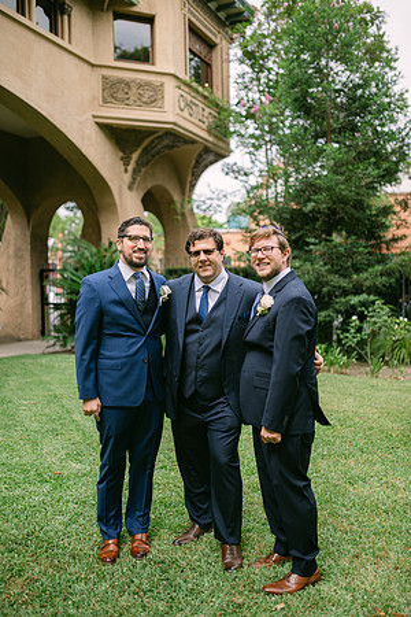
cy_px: 308
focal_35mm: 35
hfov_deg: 37.9
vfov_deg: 54.4
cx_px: 206
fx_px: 599
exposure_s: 1/2000
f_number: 1.4
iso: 100
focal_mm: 35
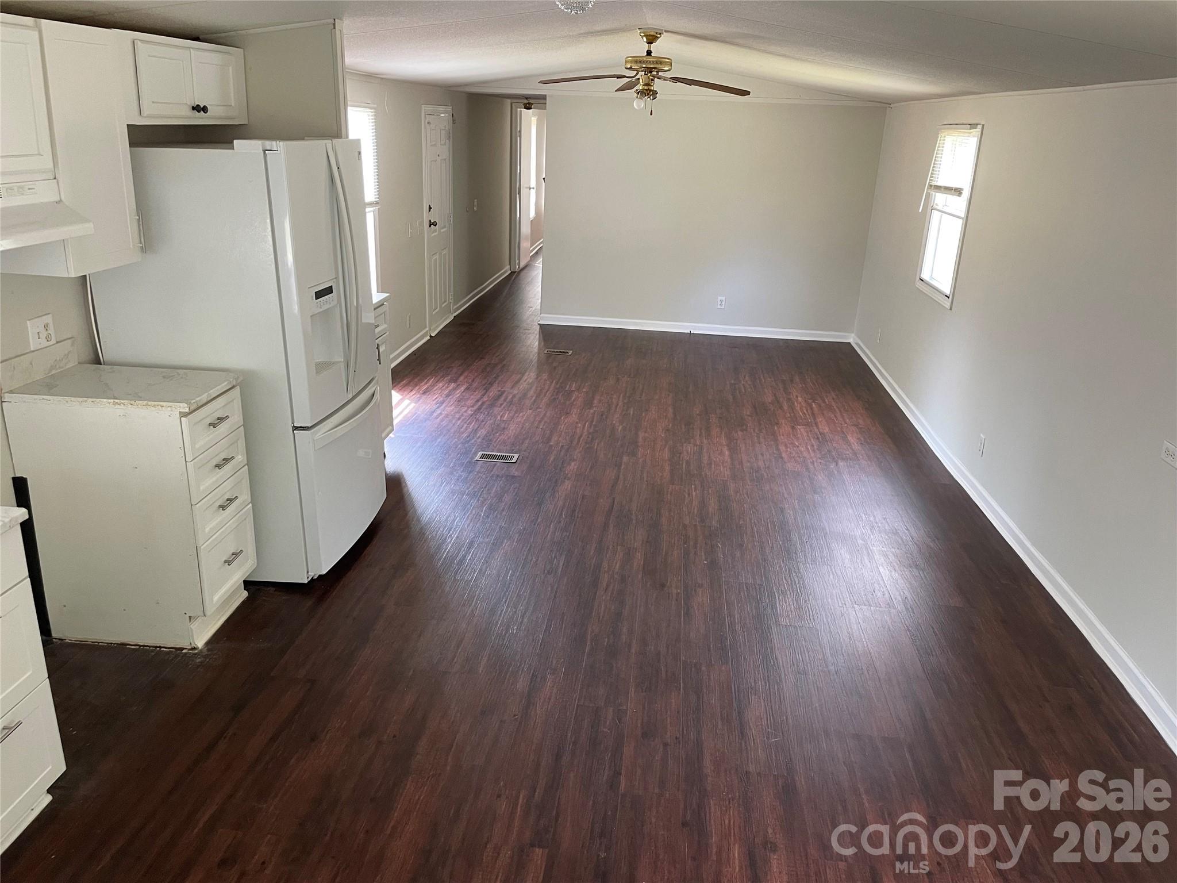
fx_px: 884
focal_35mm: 26
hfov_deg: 67.3
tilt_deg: -19.6
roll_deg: -2.3
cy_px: 442
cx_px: 588
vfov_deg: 53.1
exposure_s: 1/64
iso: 125
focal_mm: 4.2
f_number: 1.6
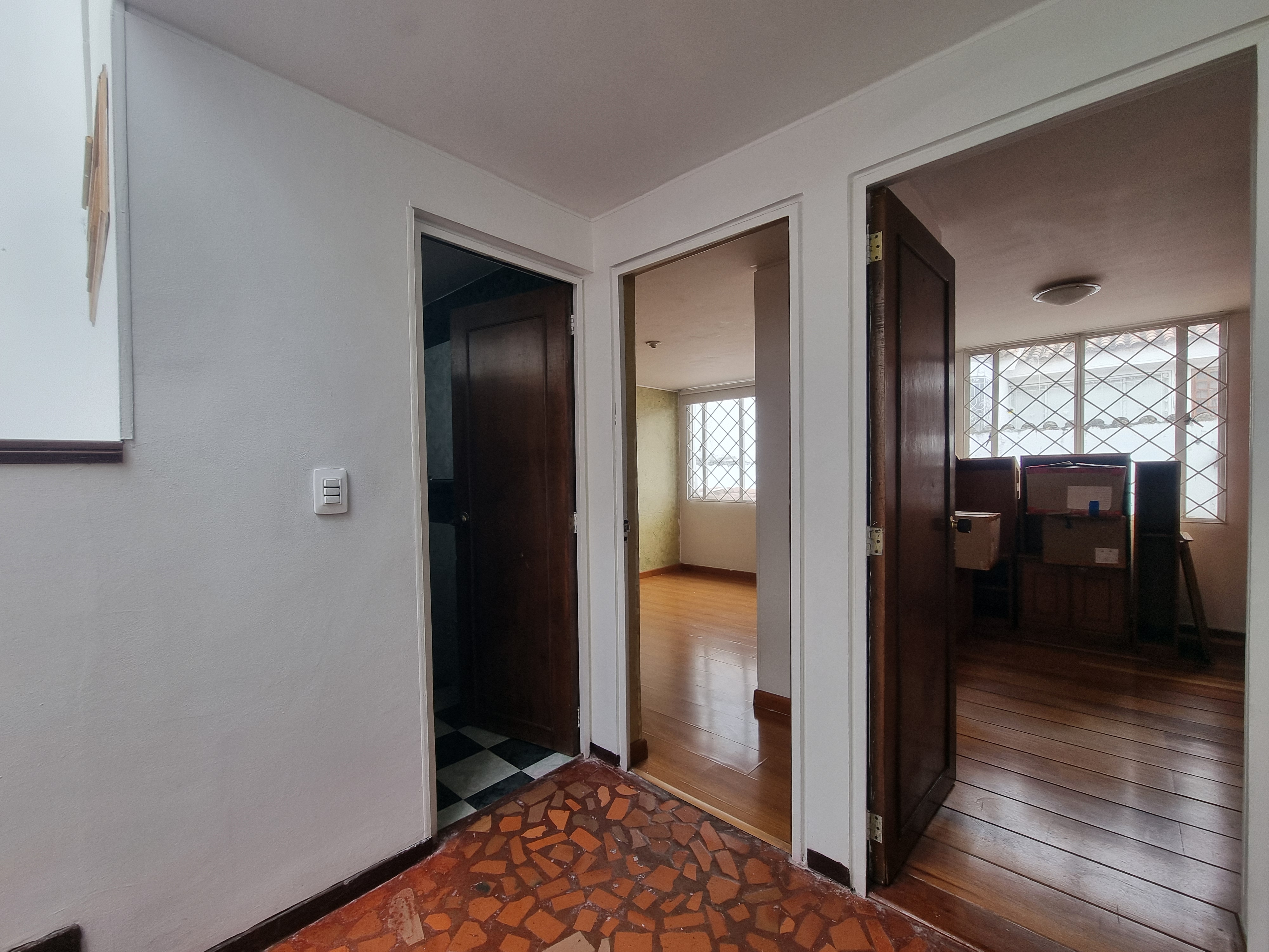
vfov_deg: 89.9
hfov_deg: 106.2
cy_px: 476
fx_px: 477
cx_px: 634
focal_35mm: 13
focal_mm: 2.2
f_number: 2.2
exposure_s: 1/215
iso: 50
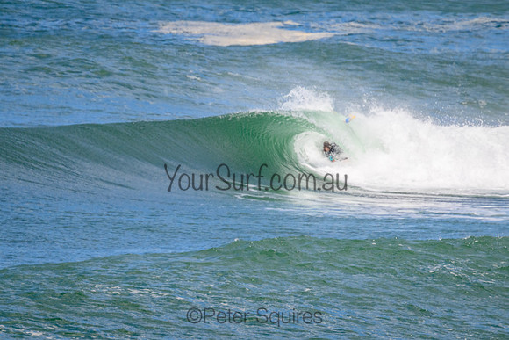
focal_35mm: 1101
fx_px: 15565
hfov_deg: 1.9
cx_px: 253
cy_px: 182
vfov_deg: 1.3
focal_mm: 800
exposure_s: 1/2000
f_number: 11
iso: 900
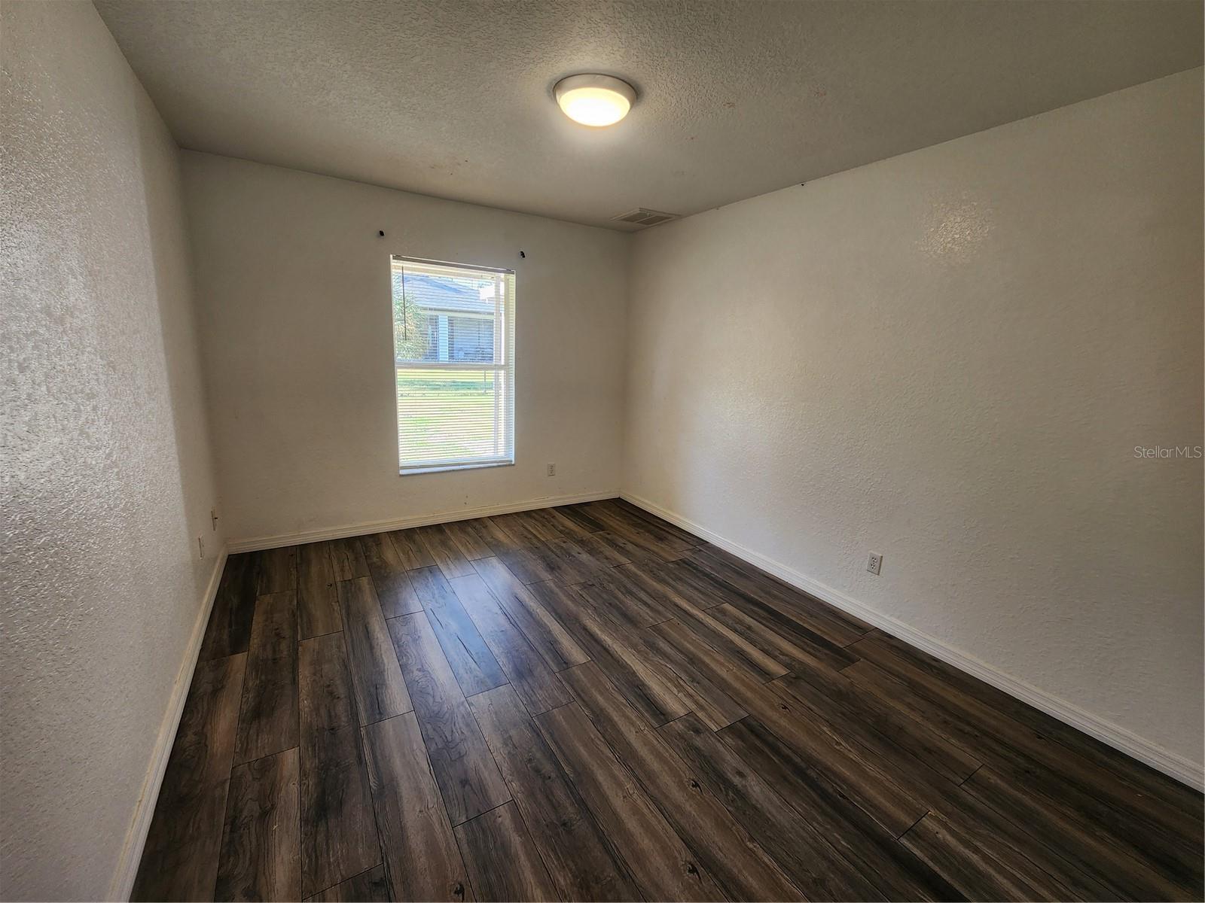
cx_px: 602
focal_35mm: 13
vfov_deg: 89.9
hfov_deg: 106.2
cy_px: 452
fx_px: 453
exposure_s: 1/60
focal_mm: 2.2
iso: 80
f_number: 2.2
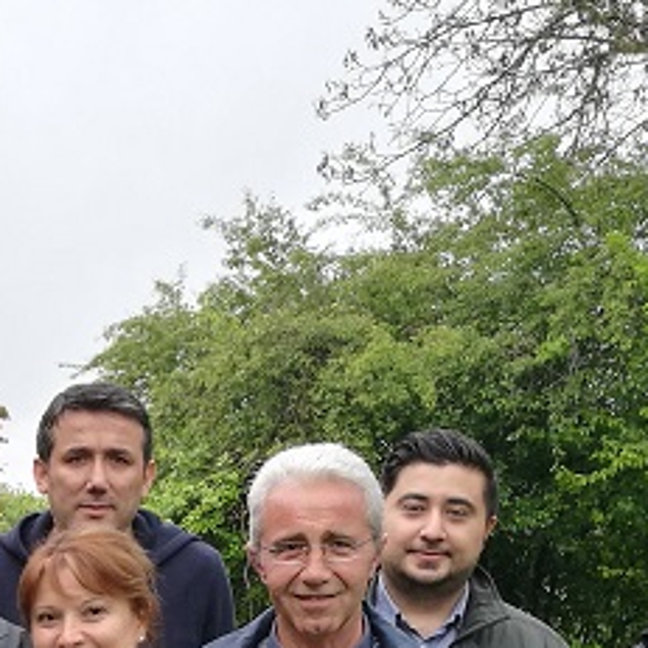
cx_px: -233
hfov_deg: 17.4
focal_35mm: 93
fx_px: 1970
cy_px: 902
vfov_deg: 17.3
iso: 50
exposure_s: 1/100
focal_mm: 4.5
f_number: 2.2
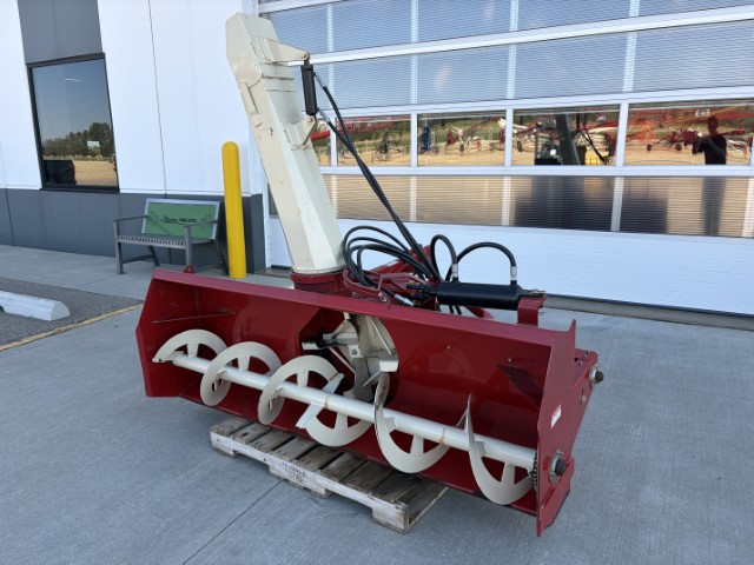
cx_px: 377
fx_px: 566
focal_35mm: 26
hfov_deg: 67.3
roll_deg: +0.3
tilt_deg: -11.4
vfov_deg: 53.1
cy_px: 282
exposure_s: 1/701
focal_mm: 5.96
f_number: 1.6
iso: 50
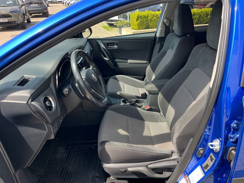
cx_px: 122
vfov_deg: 53.1
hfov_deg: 67.3
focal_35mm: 26
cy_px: 92
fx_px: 183
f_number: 1.6
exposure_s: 1/437
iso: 50
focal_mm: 5.1
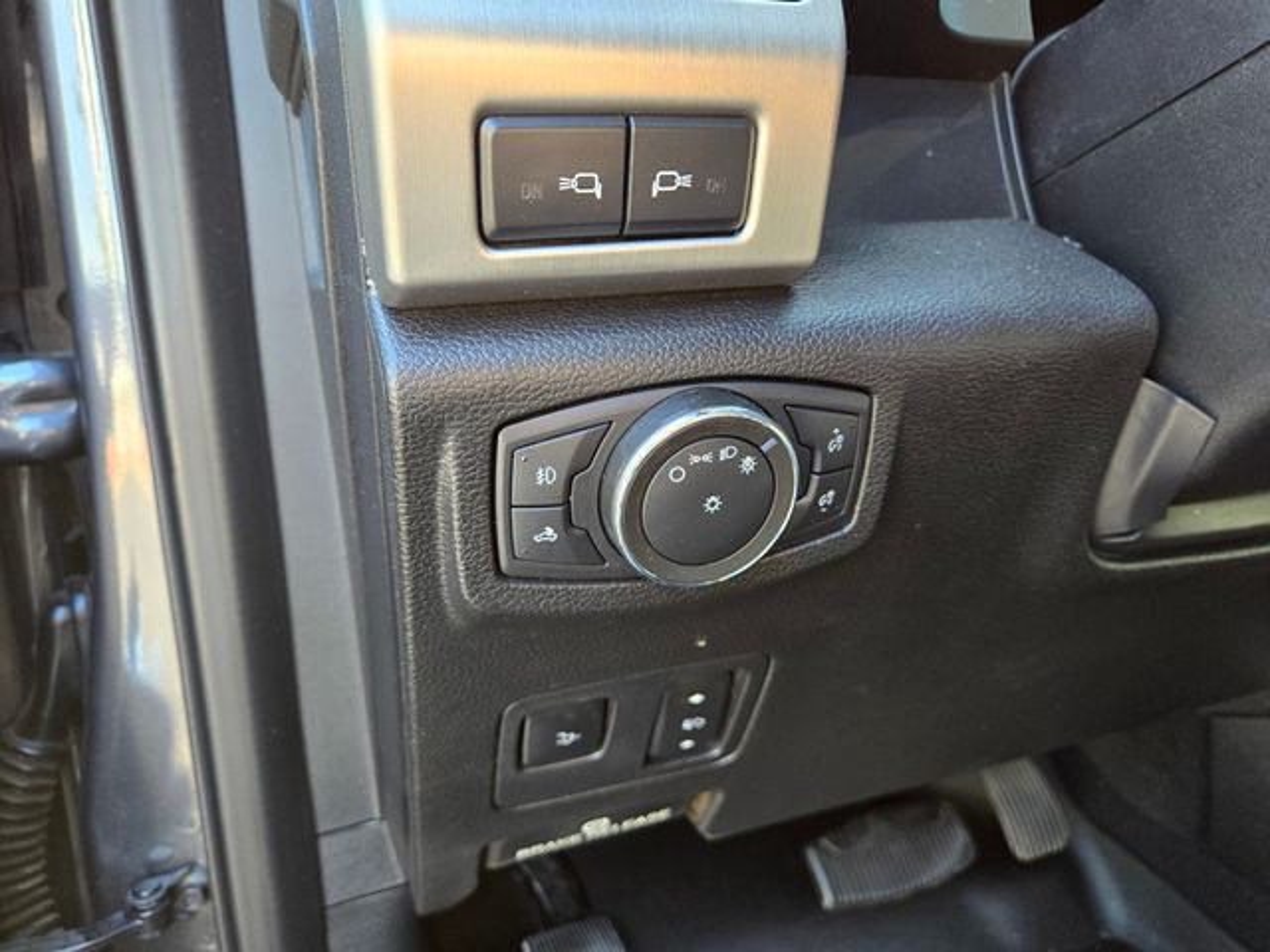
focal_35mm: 23
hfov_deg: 73.9
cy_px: 476
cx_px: 635
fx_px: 844
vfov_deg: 58.9
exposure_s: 1/120
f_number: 1.8
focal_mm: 5.4
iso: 250
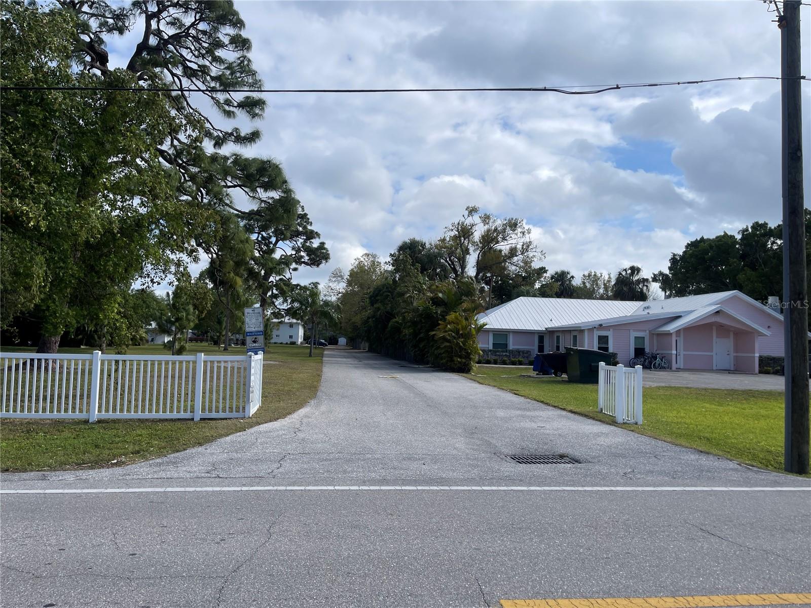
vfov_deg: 54.9
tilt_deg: +4.0
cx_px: 406
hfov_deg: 69.4
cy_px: 304
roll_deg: -1.8
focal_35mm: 25
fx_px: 586
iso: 32
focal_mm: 5.1
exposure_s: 1/5917
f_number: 1.6
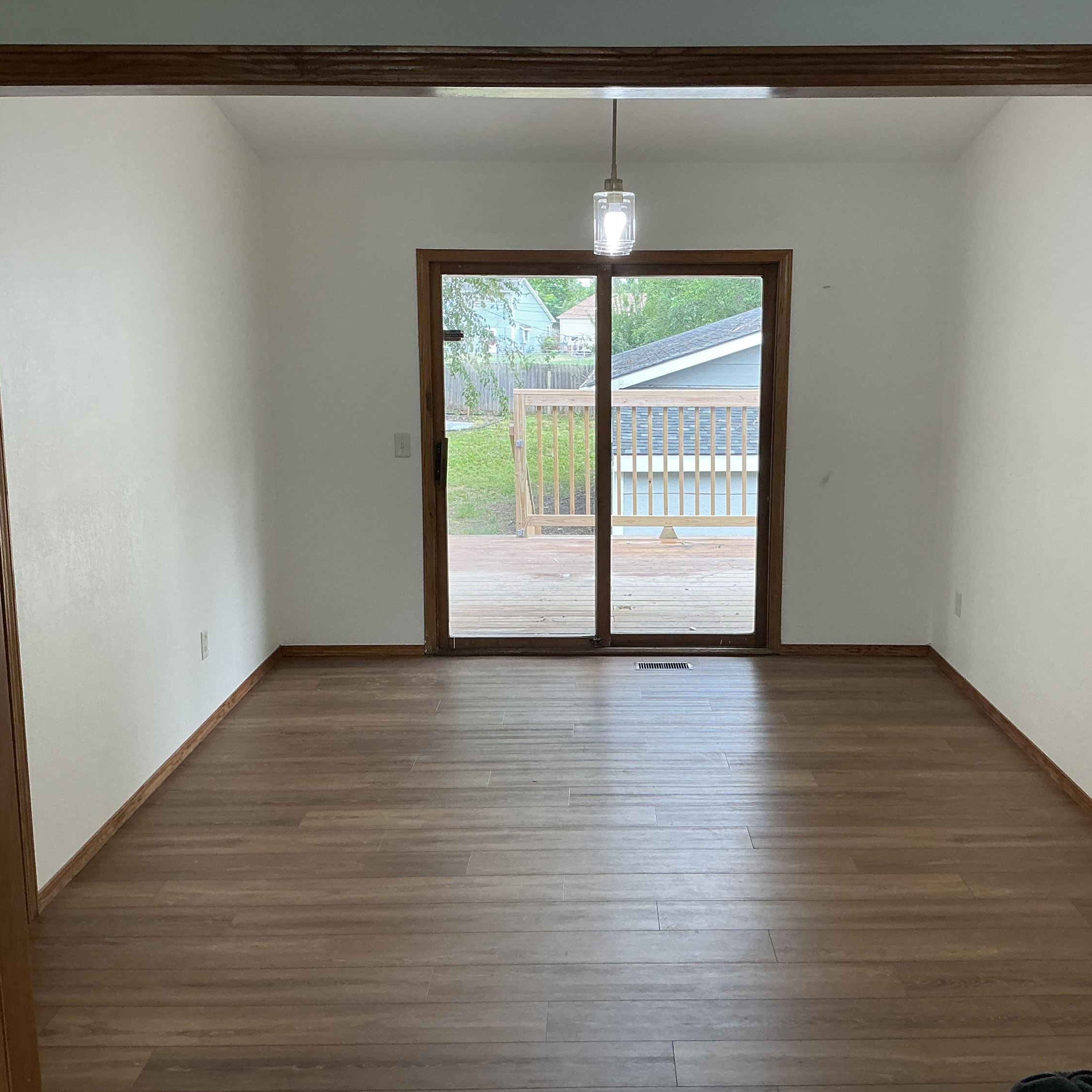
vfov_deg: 48.4
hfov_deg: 48.3
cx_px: 615
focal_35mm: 34
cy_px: 536
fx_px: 1213
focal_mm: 3
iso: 50
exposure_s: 1/60
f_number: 1.8
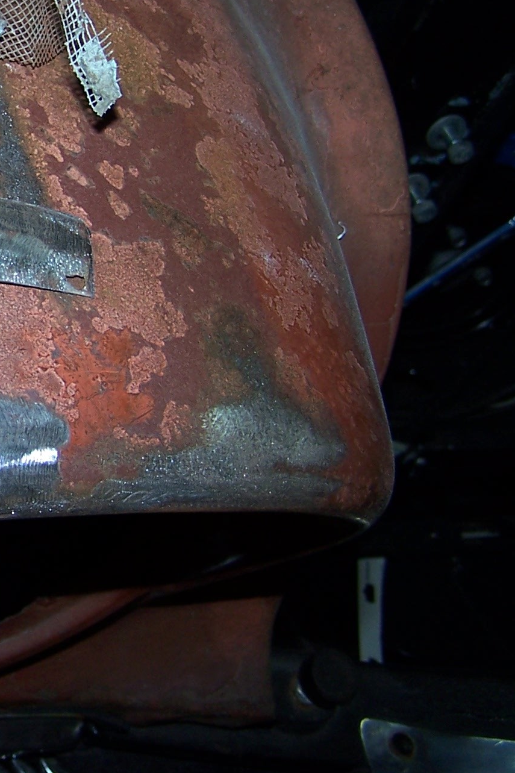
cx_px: -153
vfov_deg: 28.3
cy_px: 284
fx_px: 1524
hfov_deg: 17.9
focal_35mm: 71
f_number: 2.8
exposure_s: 1/60
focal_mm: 6.3
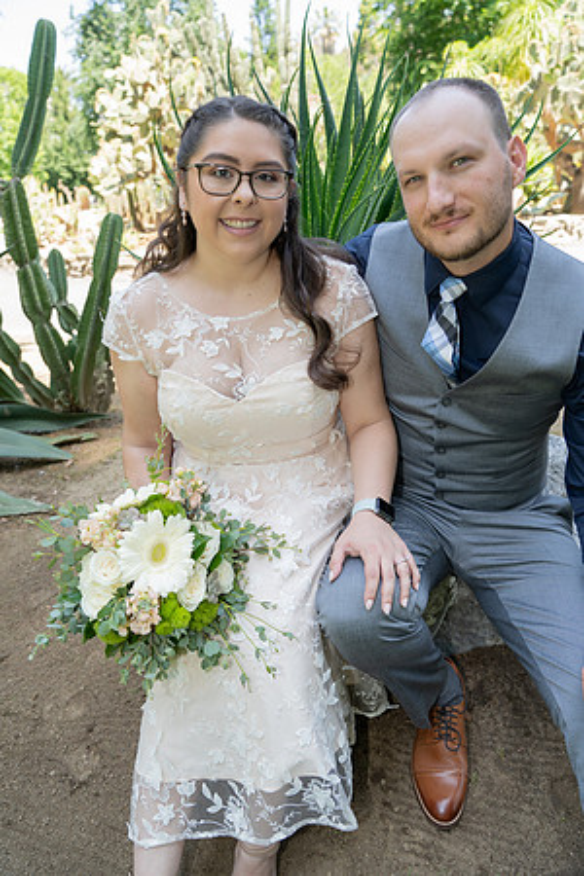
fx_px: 584
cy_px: 438
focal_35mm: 24
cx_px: 292
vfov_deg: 73.7
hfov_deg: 53.1
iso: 250
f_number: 3.5
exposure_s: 1/250
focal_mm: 24
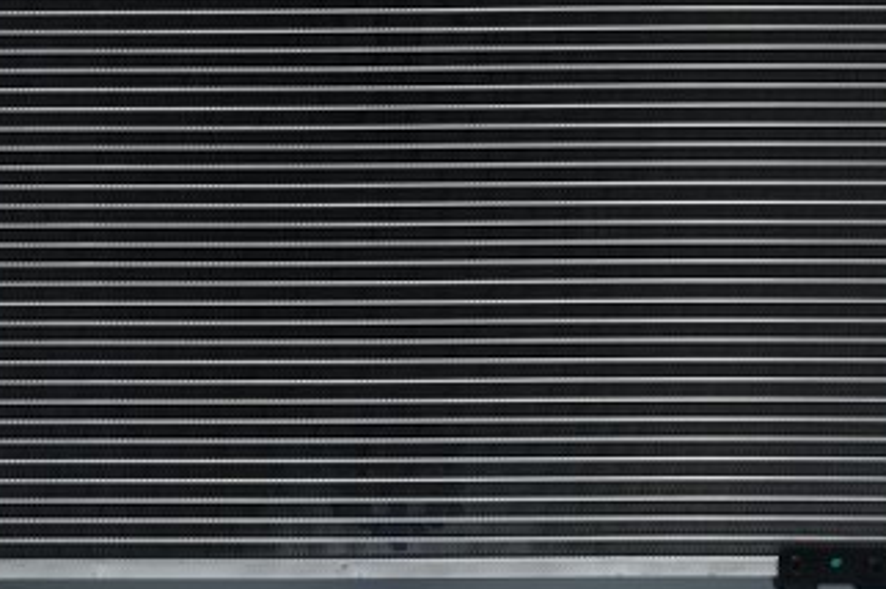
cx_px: 388
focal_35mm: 70
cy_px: 198
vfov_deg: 19.4
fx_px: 1719
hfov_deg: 28.9
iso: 320
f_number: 4.2
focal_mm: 25
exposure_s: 1/40
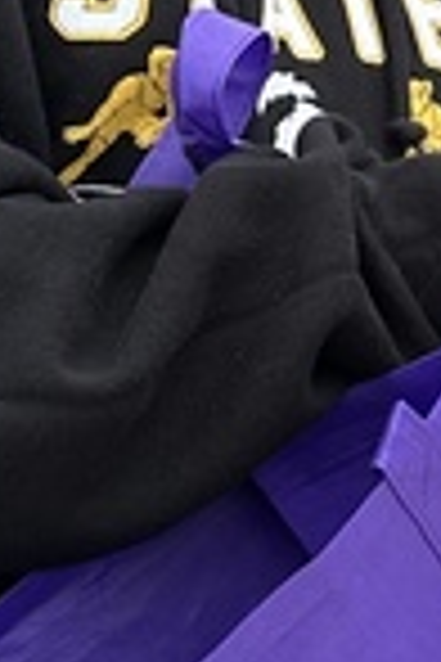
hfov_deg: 7.3
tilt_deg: -9.4
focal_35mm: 174
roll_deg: -7.2
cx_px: 1156
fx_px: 3197
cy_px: 275
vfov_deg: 11.8
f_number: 1.78
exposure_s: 1/903
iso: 80
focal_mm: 6.86
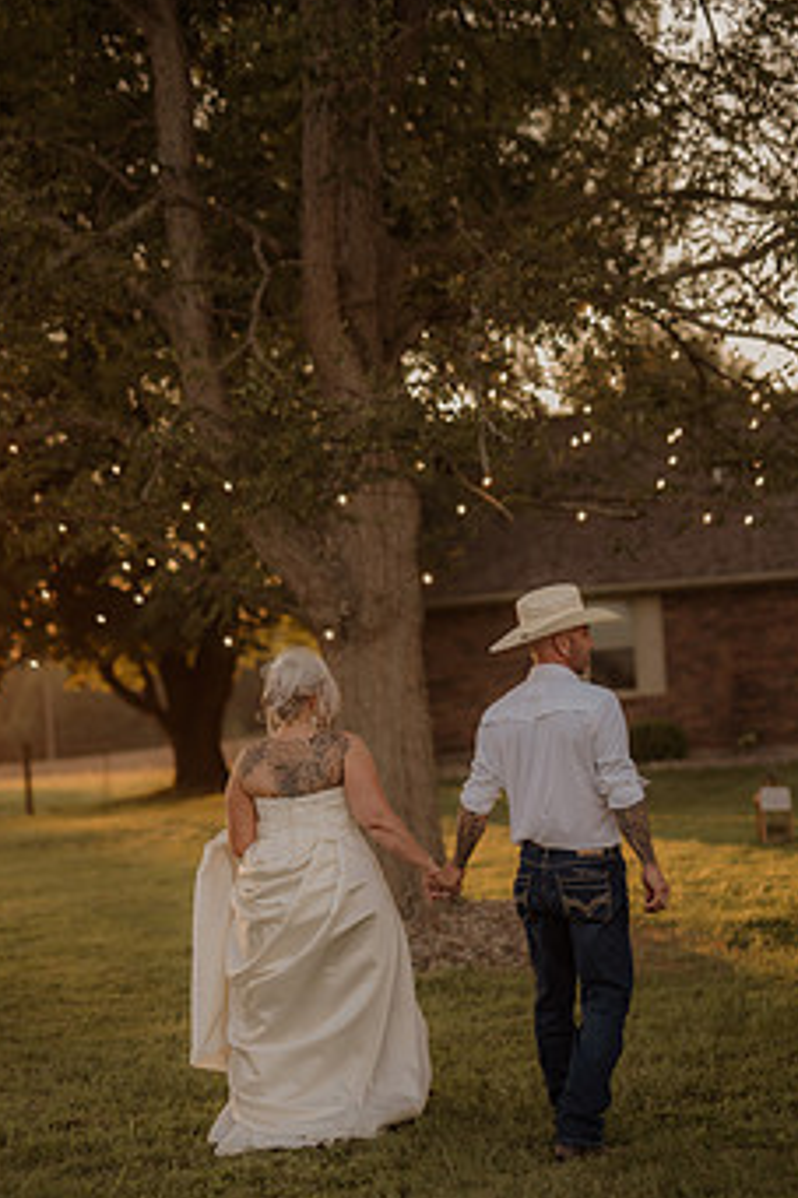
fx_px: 2197
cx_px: 422
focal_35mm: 66
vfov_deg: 30.4
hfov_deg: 20.6
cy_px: 734
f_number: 2.8
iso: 200
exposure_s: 1/400
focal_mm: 50
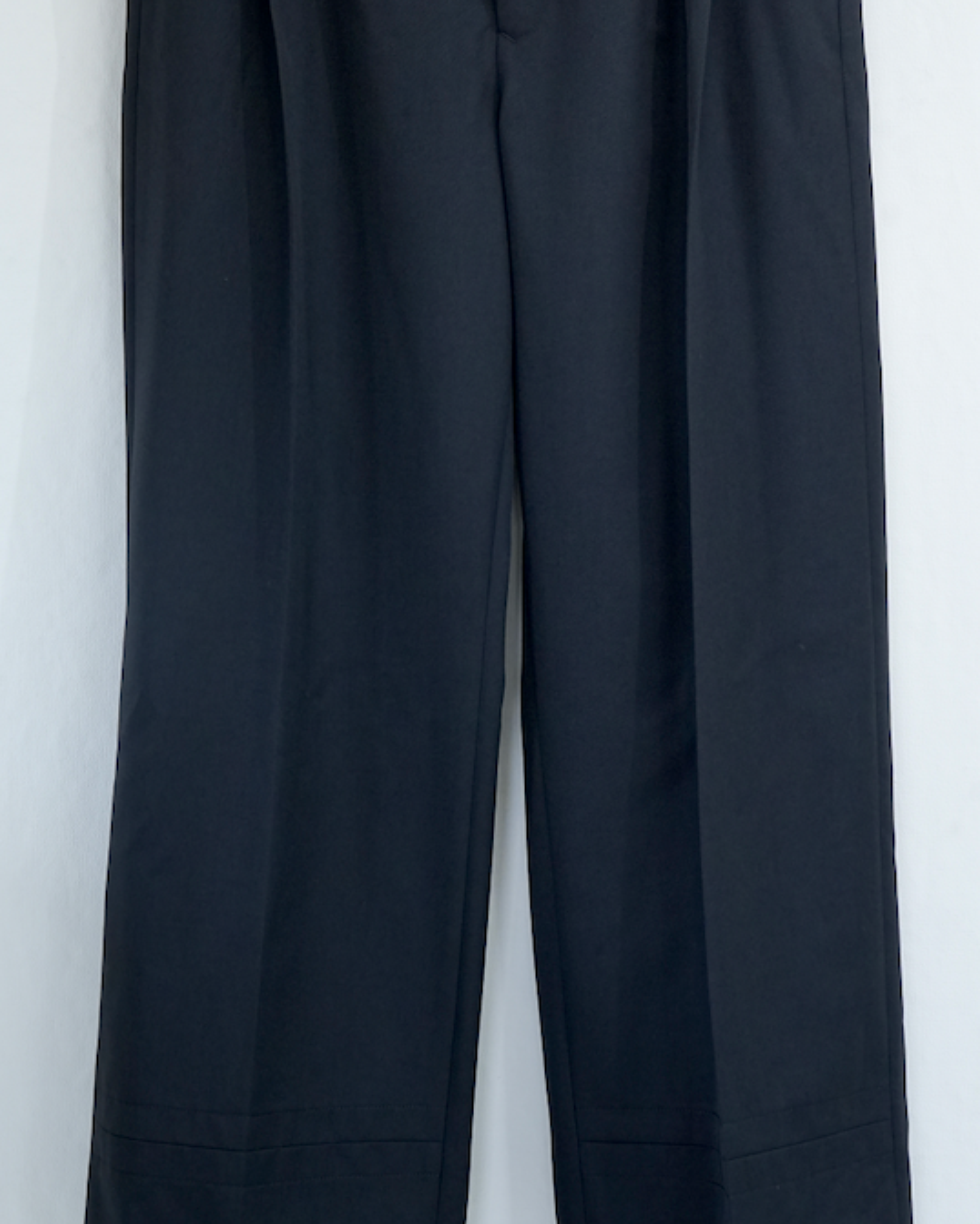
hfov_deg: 14.1
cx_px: 512
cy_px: 275
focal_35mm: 109
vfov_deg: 17.5
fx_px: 3950
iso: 1250
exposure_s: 1/25
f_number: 10
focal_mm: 61
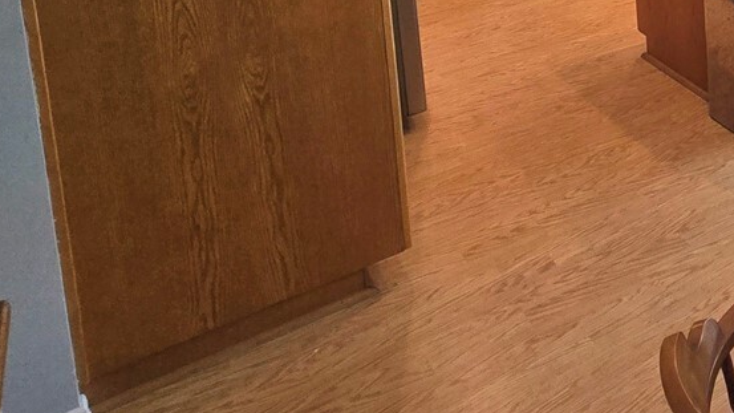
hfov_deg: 32.6
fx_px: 798
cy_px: -218
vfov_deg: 23.1
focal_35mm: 41
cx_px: 1010
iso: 80
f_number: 2.2
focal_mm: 2.2
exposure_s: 1/120
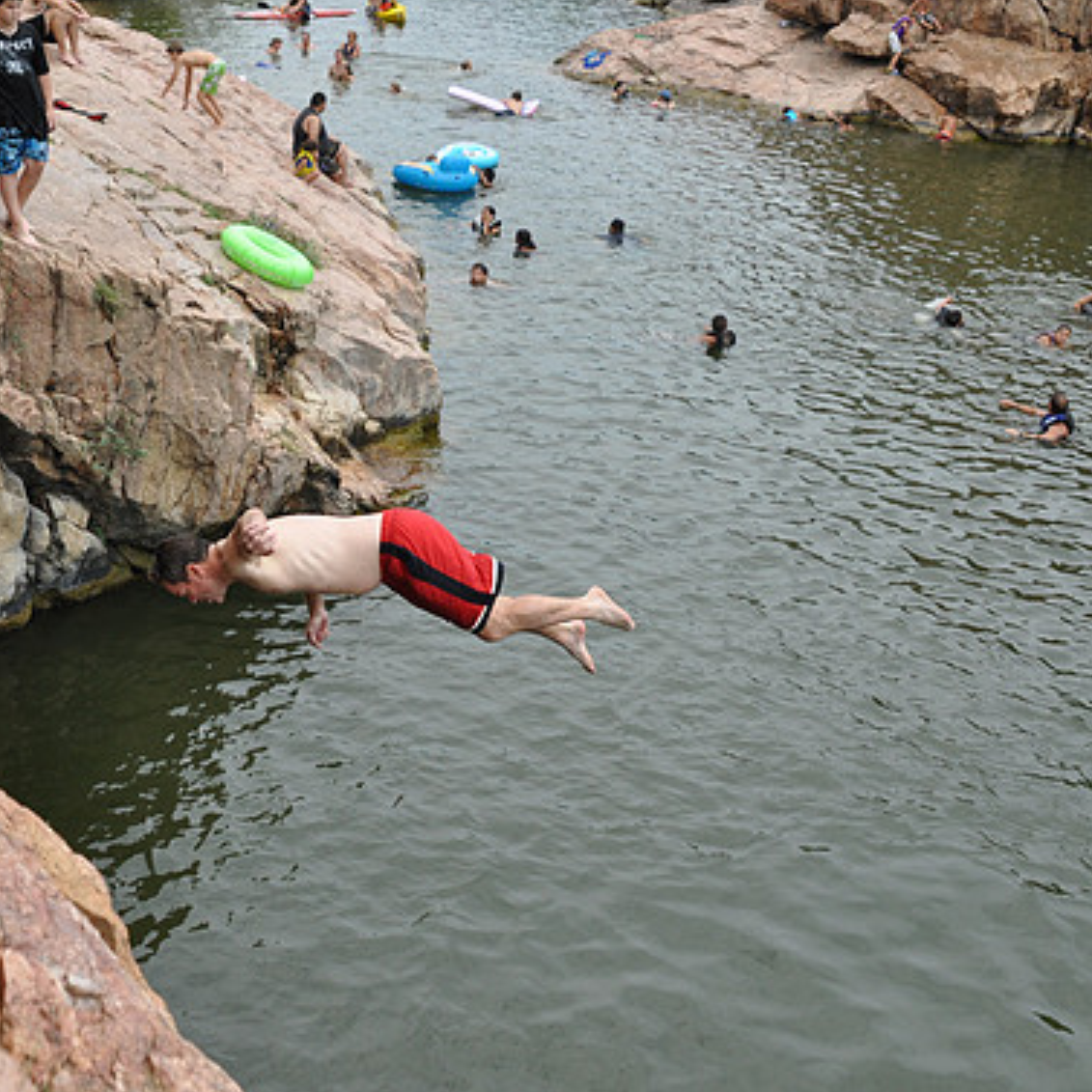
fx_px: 1677
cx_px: 316
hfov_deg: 35.5
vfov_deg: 36.1
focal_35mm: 47
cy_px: 540
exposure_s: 1/1250
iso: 400
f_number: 5.6
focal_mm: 24
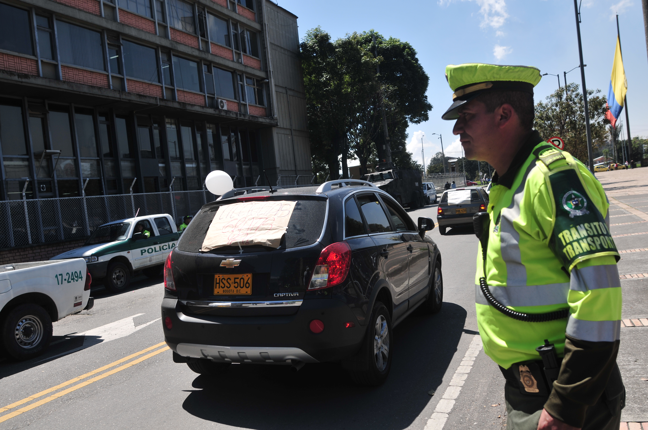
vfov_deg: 43.5
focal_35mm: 30
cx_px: 324
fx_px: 539
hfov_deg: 62.0
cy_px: 215
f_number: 4.5
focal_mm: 20
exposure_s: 1/640
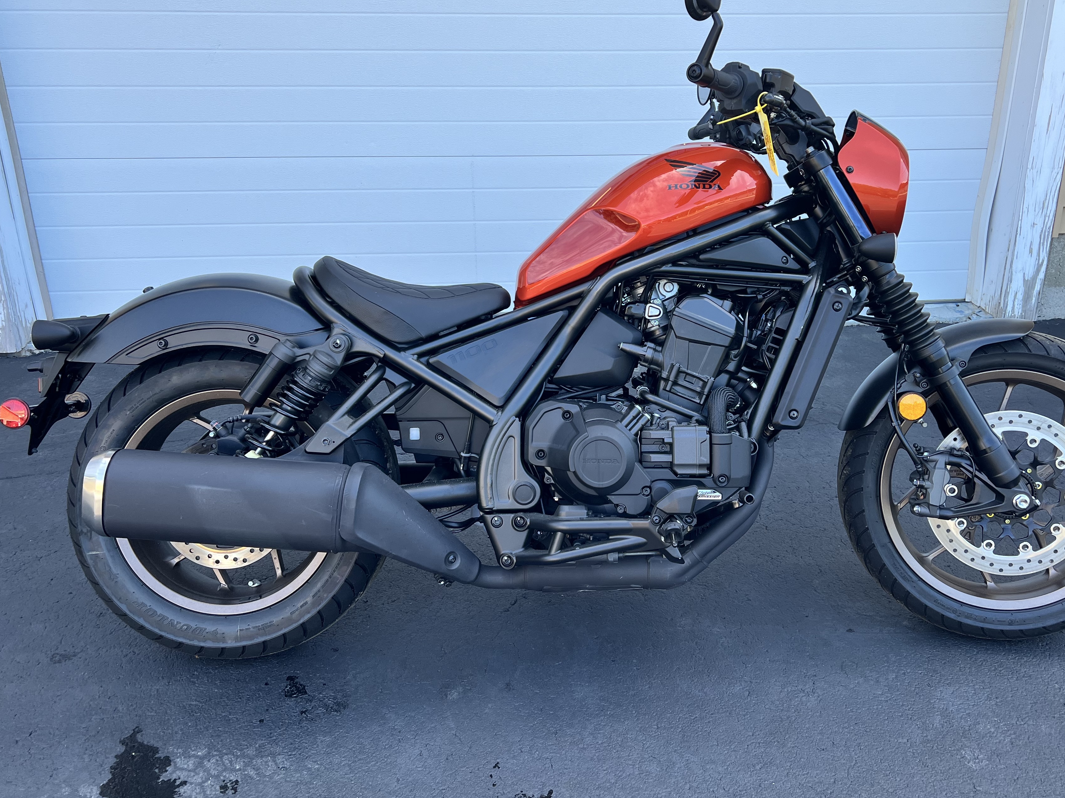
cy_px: 330
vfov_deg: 45.3
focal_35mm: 31
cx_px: 593
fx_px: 954
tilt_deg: -21.4
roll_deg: -0.1
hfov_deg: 58.2
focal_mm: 5.7
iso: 50
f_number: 1.5
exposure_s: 1/502
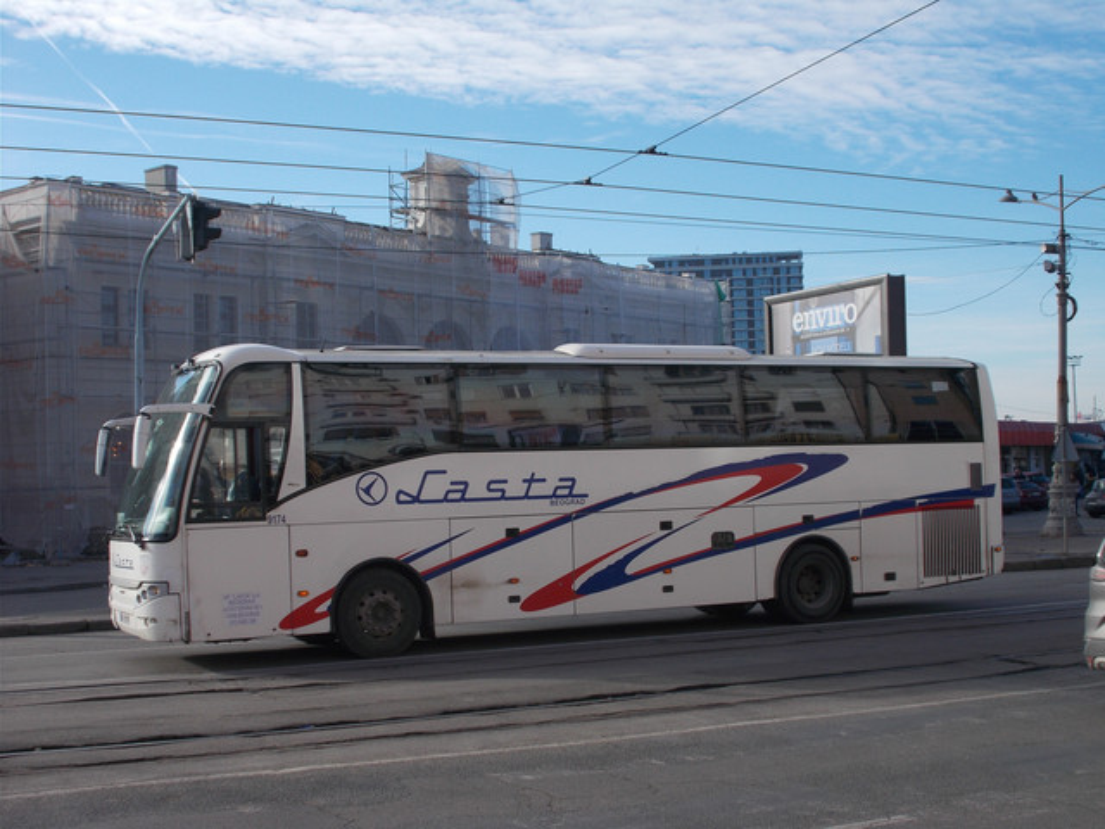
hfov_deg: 38.2
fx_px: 1596
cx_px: 552
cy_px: 414
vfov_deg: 29.1
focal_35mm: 50
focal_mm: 9
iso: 80
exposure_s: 1/400
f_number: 4.5
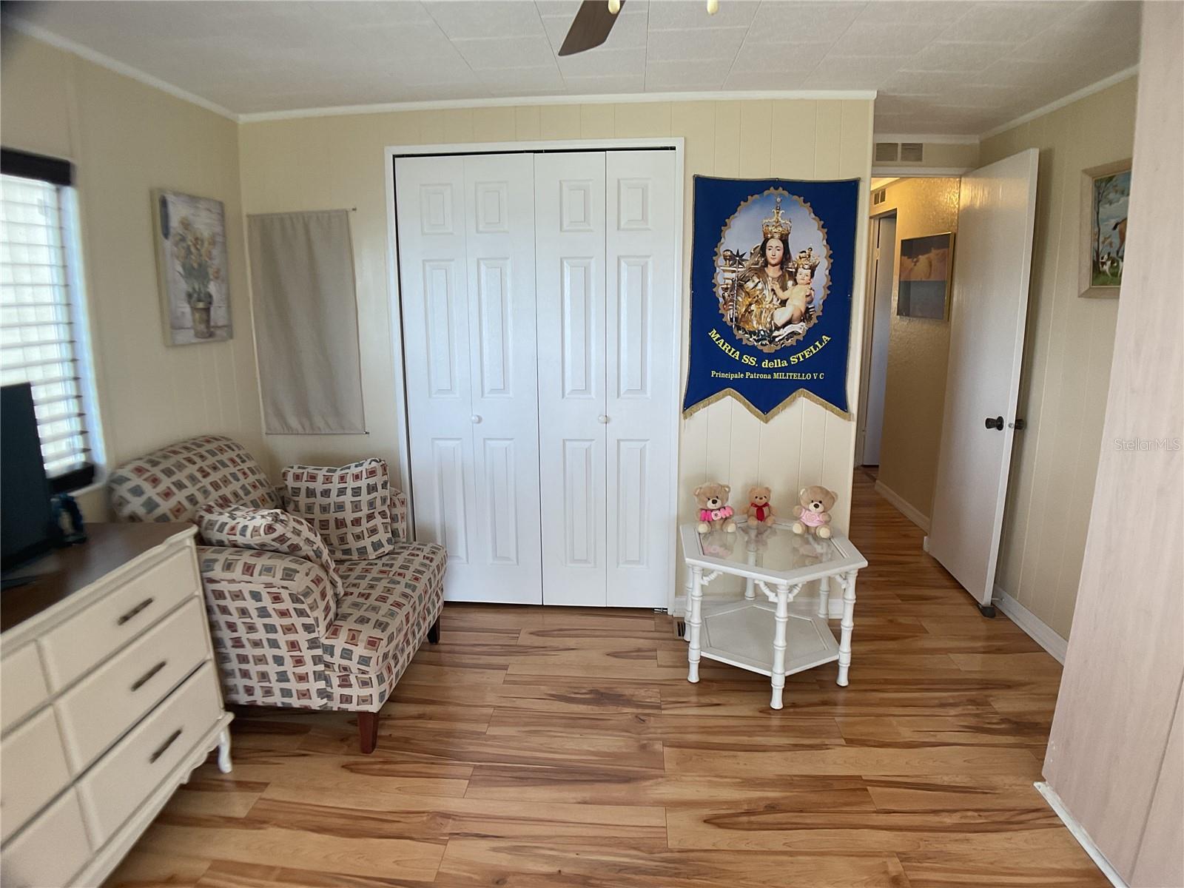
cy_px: 444
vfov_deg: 48.2
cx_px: 592
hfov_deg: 61.7
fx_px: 992
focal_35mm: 29
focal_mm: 3
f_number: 1.8
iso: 64
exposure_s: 1/120
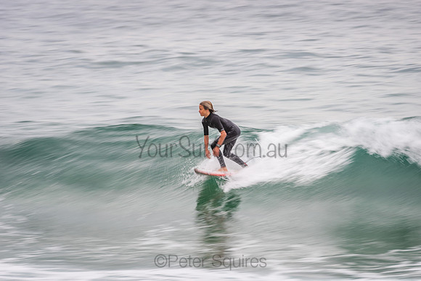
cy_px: 140
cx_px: 210
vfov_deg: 2.8
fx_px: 5848
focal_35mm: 500
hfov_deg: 4.1
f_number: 11
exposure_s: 1/20
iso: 64
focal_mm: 500
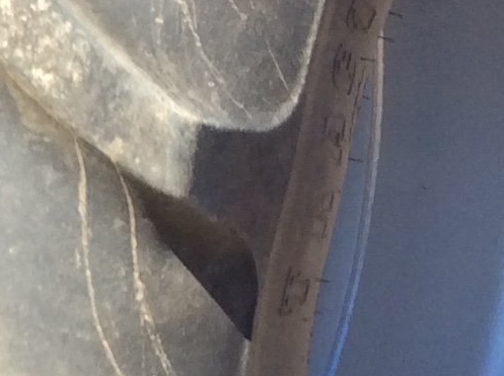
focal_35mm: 167
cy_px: 212
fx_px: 2427
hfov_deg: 11.1
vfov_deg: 8.9
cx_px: -403
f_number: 2.4
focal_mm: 3.3
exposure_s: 1/371
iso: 32
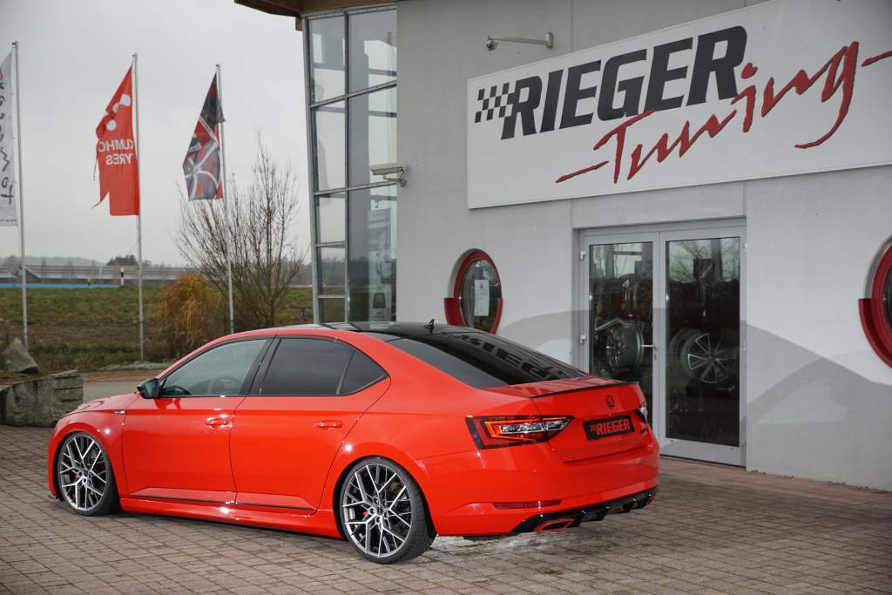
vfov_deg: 25.8
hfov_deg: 37.8
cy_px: 298
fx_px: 1301
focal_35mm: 52
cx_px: 446
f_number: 4.5
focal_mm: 35
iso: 250
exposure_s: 1/160
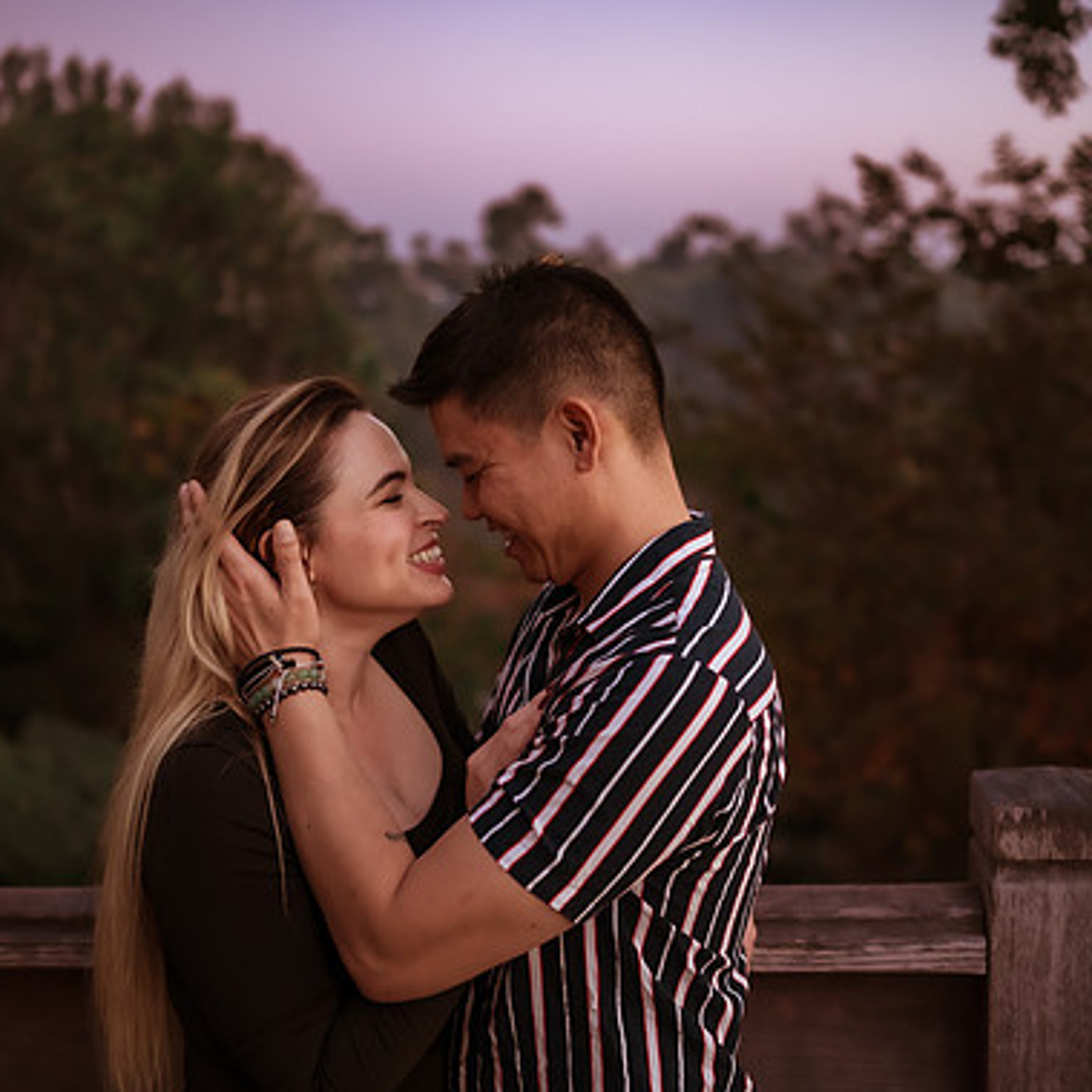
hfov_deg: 36.1
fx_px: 1677
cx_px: 546
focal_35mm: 47
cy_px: 553
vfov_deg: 36.1
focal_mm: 35
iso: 1250
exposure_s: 1/320
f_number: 1.8
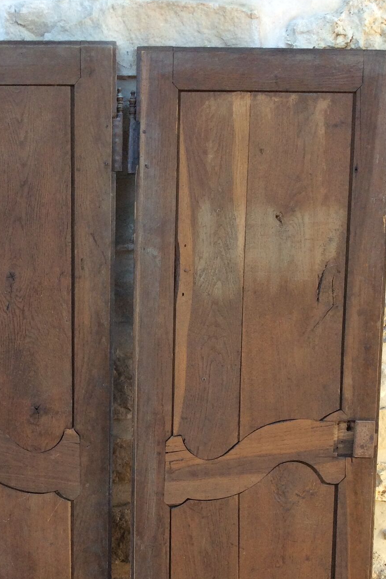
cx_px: 102
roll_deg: -0.8
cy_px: 403
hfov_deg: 26.2
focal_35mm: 51
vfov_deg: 38.3
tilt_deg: -18.3
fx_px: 820
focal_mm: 3.3
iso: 64
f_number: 2.4
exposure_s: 1/100
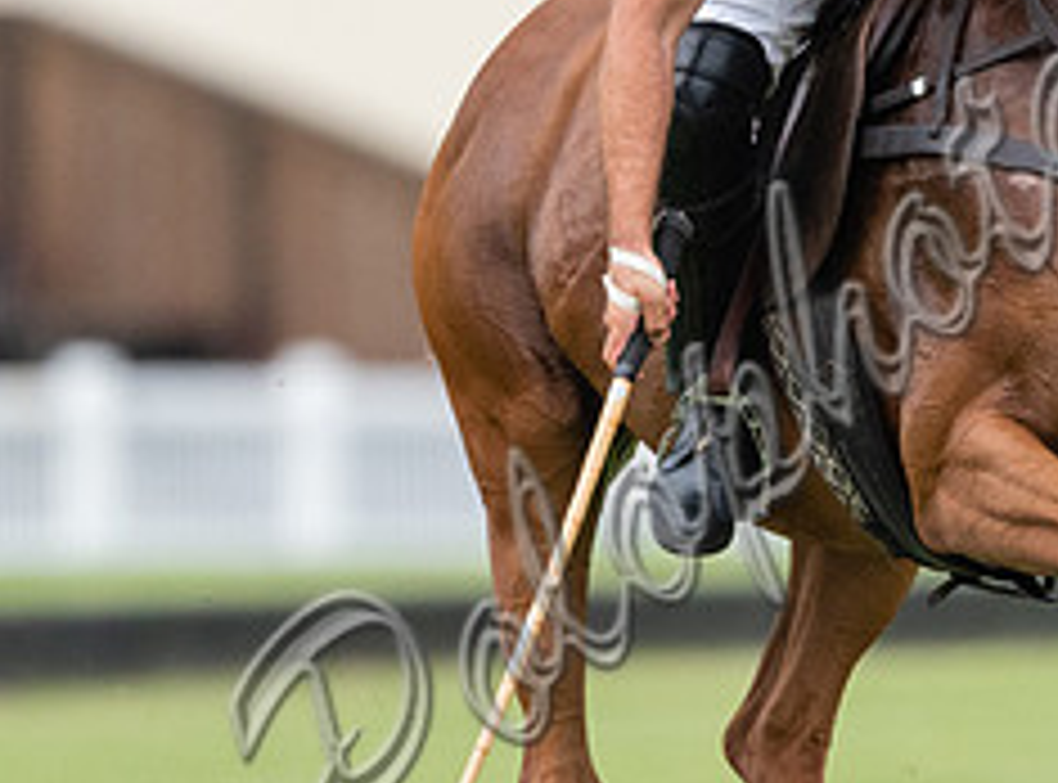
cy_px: 239
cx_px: 724
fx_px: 54520
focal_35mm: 1792
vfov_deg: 0.8
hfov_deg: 1.1
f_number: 4
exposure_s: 1/4000
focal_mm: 500
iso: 1250
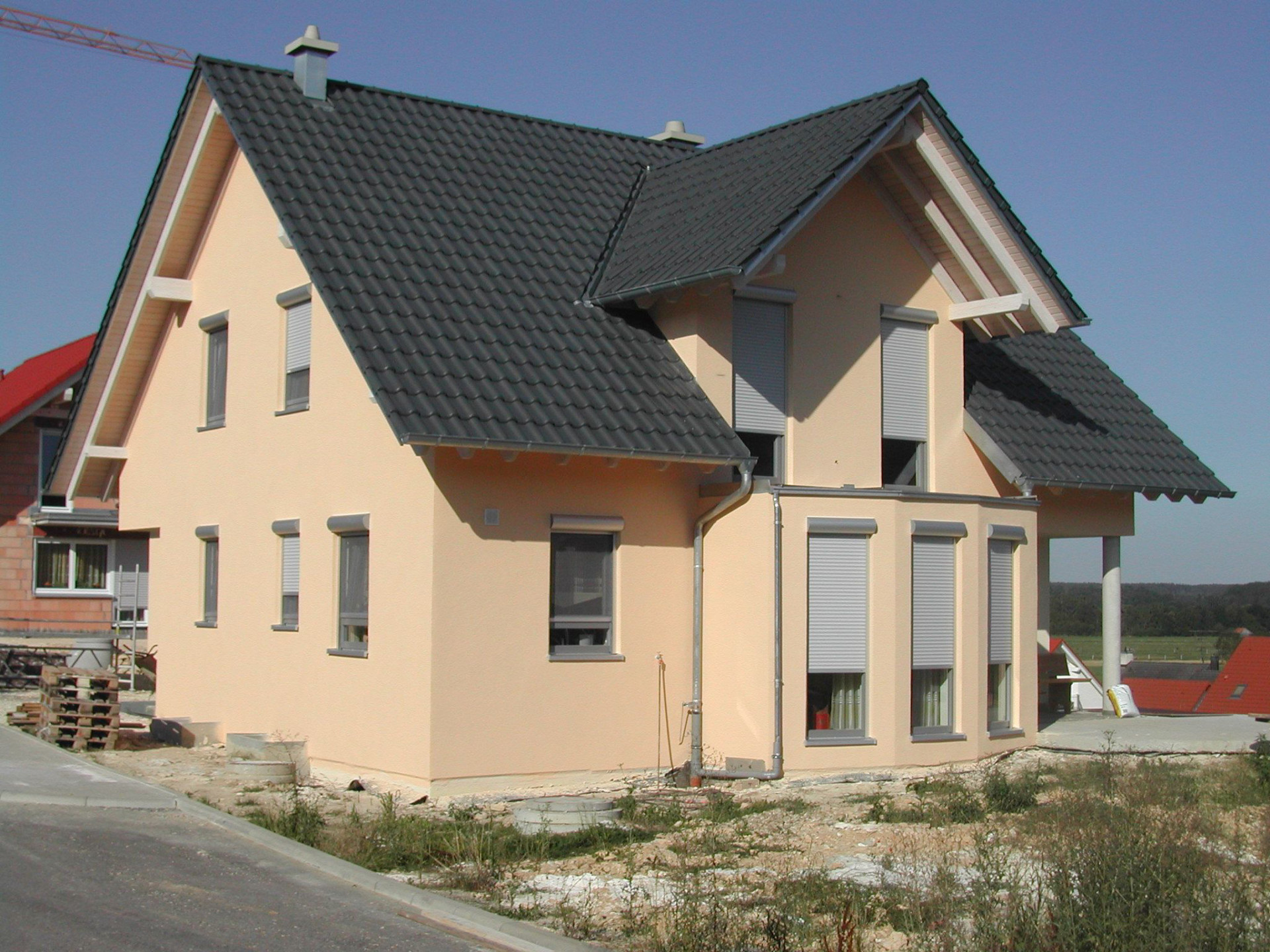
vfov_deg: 30.9
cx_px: 635
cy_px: 476
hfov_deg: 40.4
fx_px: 1724
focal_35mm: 47
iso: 100
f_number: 8.4
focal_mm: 10.1
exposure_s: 1/337
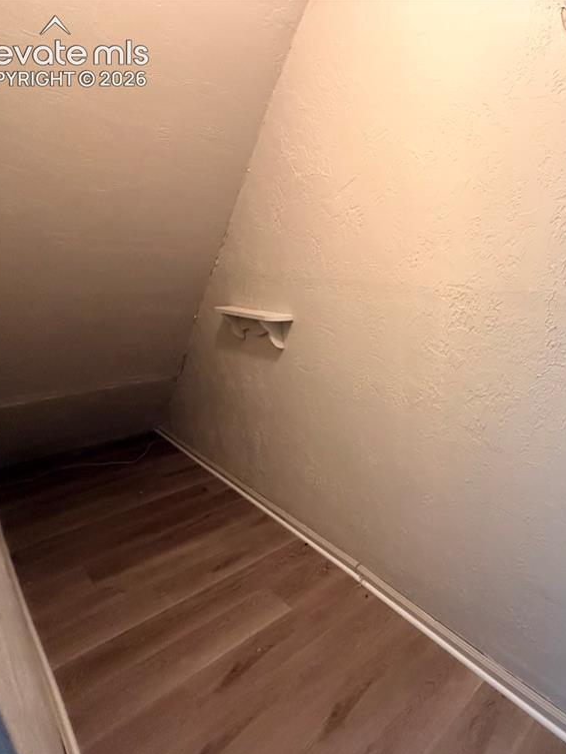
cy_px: 381
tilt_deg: -14.9
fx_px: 414
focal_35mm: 19
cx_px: 465
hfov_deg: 62.0
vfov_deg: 84.7
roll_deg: +0.1
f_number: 2.2
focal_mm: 2.22
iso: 800
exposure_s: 1/60
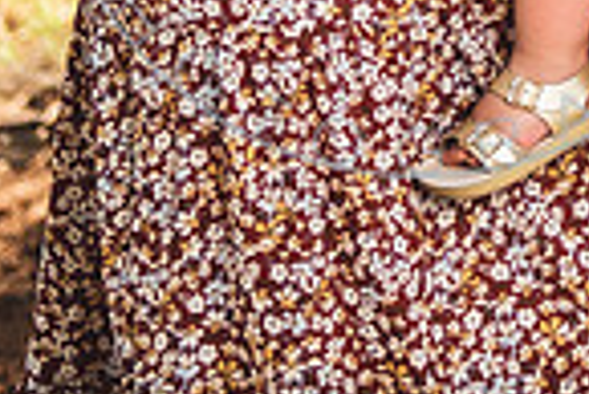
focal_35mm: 232
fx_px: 3800
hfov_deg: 8.7
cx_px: 751
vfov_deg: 5.7
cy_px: -508
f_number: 2.8
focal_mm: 50
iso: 100
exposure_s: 1/250
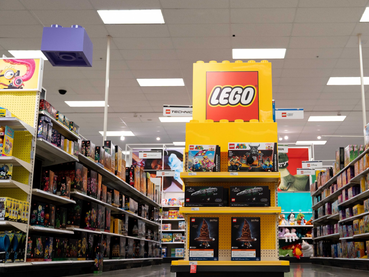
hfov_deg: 41.8
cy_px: 136
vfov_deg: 32.2
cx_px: 232
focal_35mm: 45
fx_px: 480
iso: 800
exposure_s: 1/125
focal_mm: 37
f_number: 4
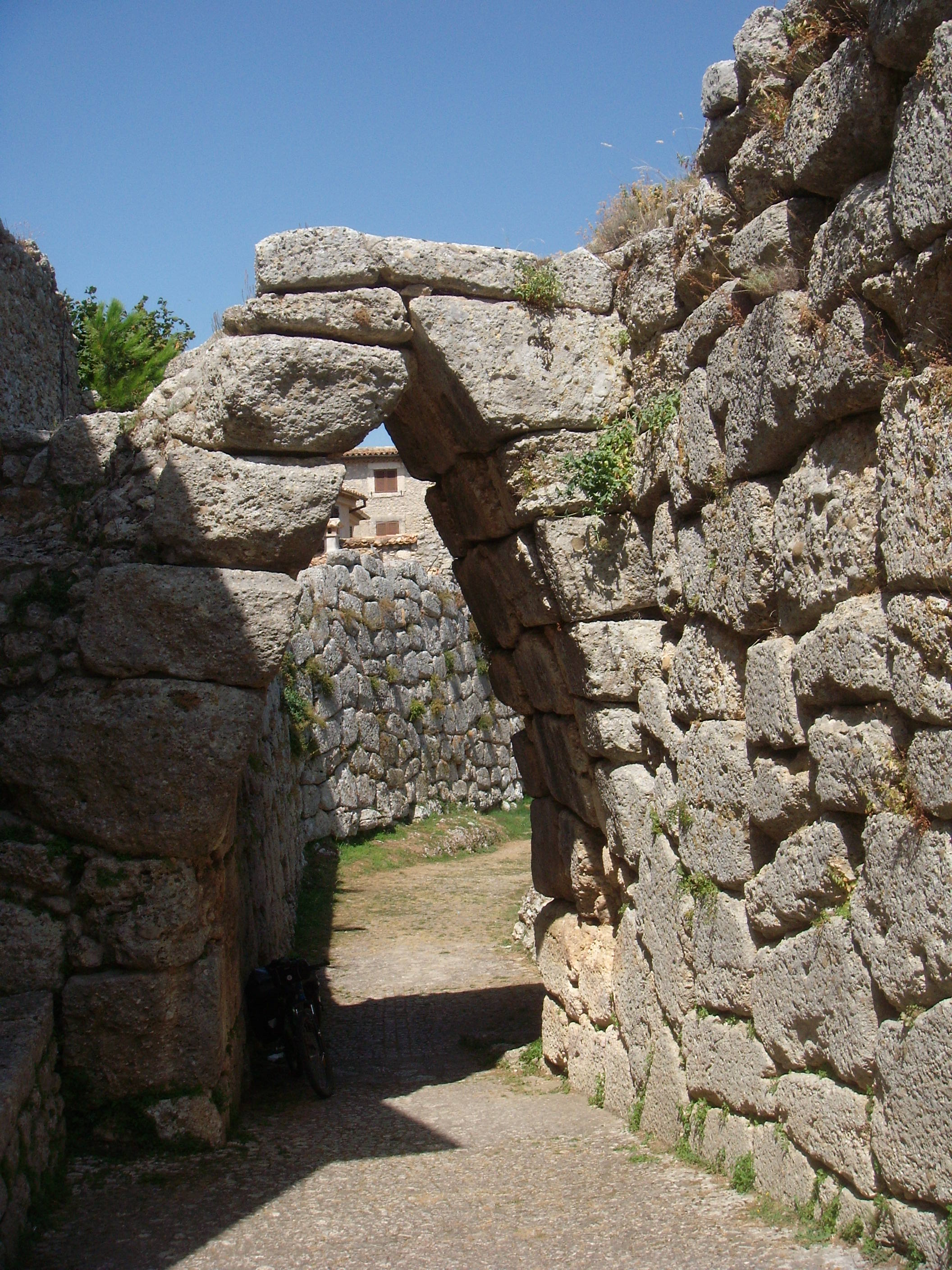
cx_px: 476
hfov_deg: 37.7
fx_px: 1393
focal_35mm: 38
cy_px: 635
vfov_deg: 49.0
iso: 64
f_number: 5.7
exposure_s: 1/400
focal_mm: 6.4
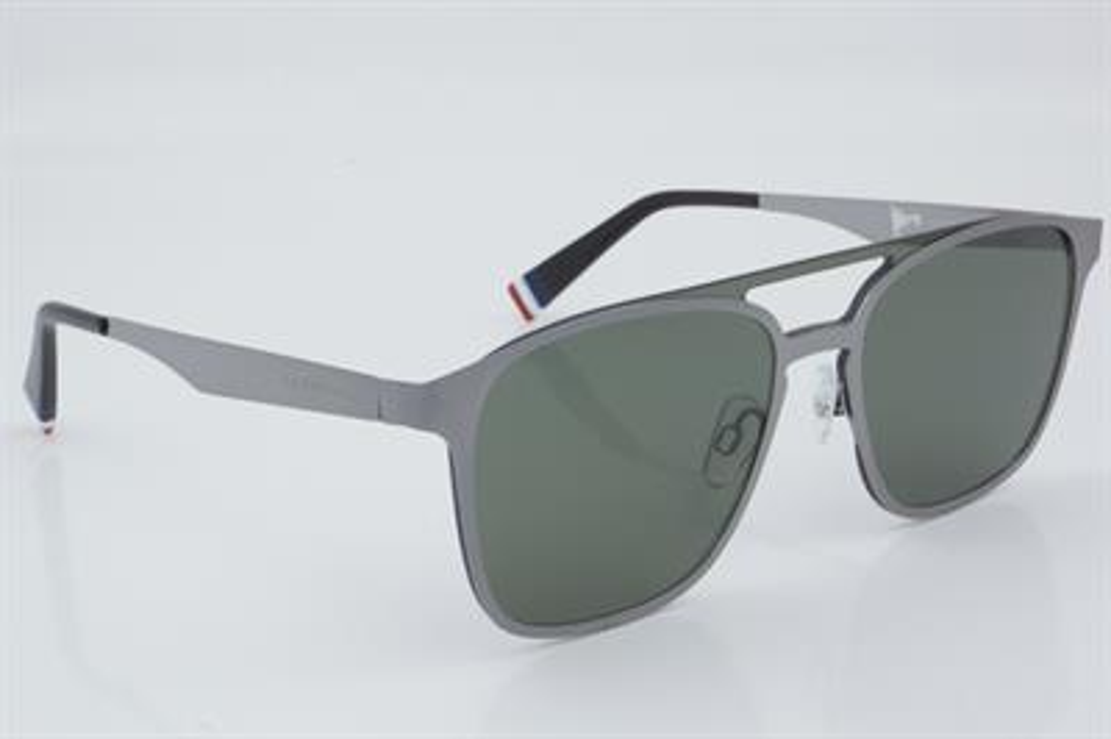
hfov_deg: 27.0
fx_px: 2313
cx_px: 556
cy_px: 370
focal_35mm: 75
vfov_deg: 18.2
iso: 100
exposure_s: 1/3
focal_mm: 50
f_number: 32
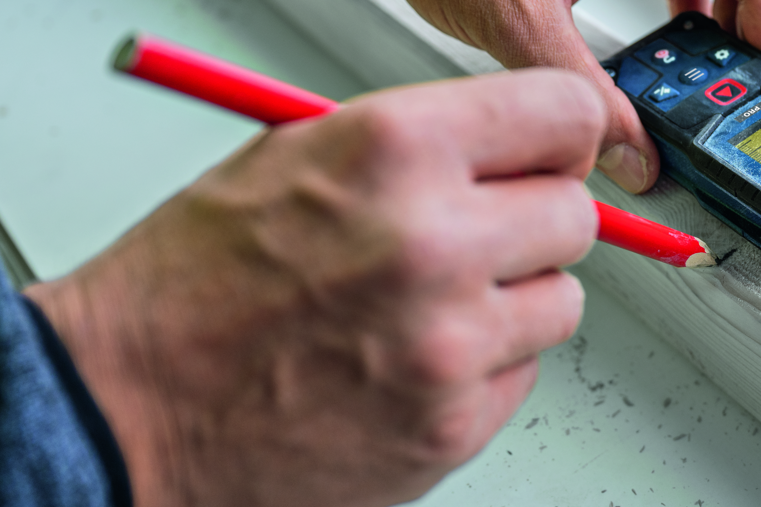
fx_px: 1543
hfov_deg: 27.3
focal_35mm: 73
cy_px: 214
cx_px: 580
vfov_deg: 18.7
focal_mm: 42
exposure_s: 1/320
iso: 400
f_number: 3.5
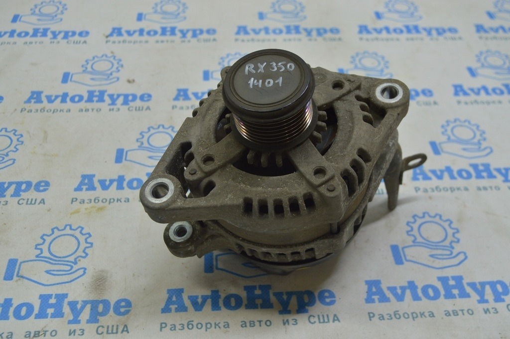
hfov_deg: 48.0
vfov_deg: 33.0
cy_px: 170
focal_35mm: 40
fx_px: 573
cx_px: 255
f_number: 5.6
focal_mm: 27
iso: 400
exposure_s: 1/40
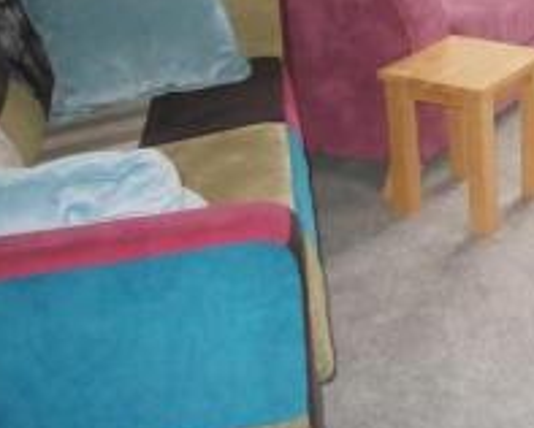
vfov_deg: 19.3
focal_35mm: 75
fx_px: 1187
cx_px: 603
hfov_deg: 23.6
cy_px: -88
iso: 200
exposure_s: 1/30
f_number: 2.8
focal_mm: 4.7
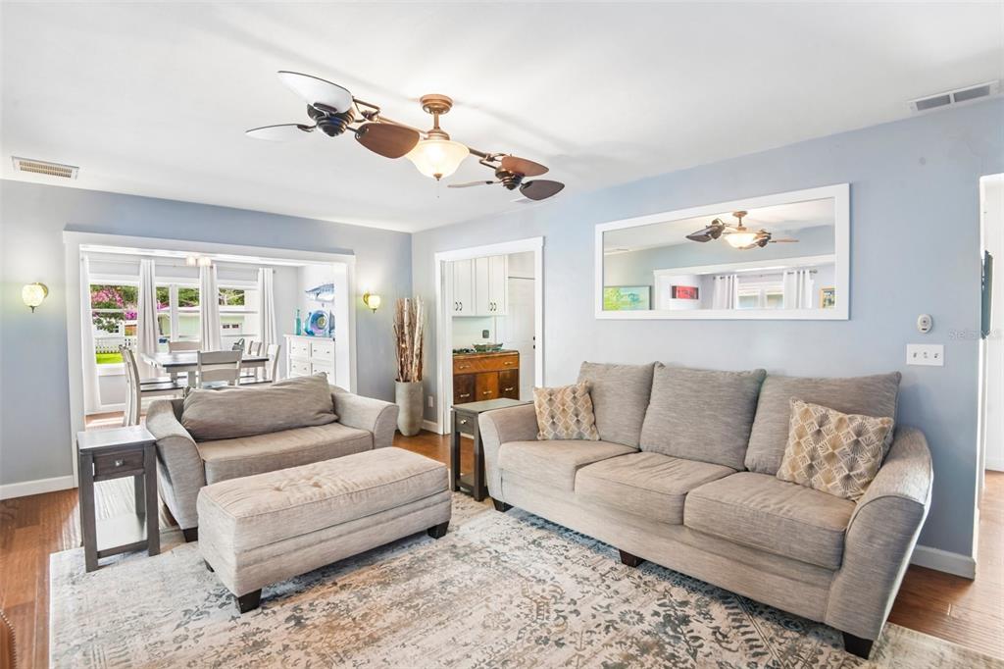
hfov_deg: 93.3
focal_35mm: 17
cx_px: 502
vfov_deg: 70.4
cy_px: 334
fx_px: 474
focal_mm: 17
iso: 400
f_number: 8
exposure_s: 1/6
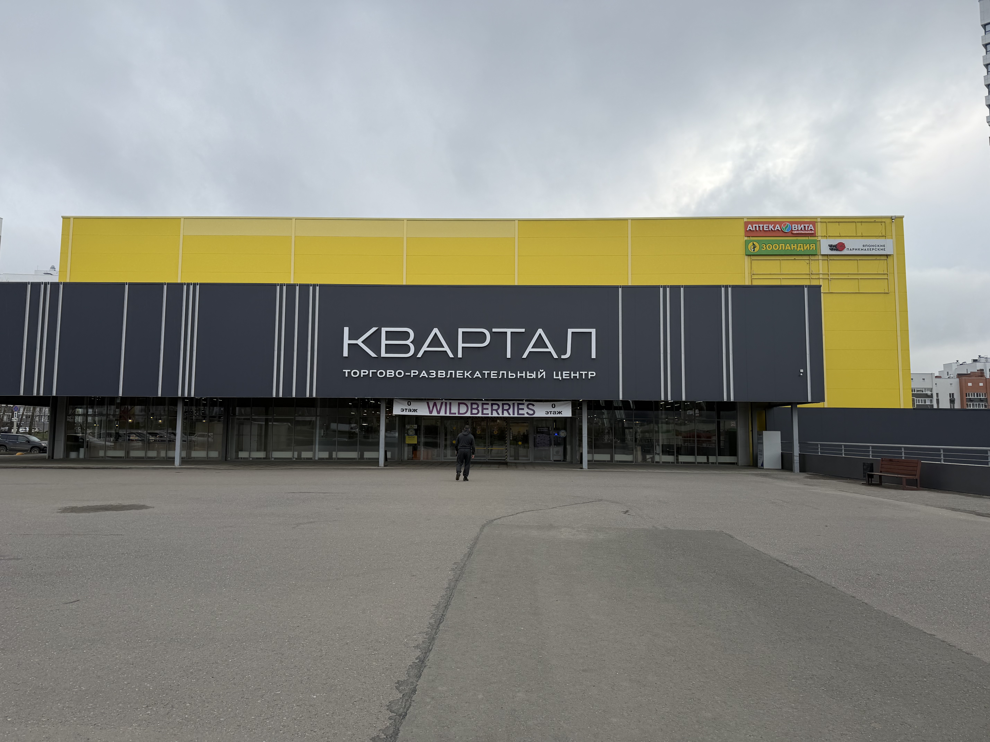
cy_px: 371
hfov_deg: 71.6
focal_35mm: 24
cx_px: 495
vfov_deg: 56.8
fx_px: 686
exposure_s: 1/2370
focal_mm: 6.76
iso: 80
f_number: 1.78
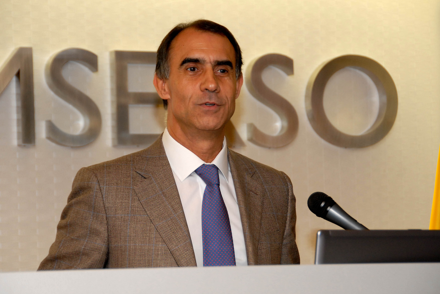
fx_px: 2099
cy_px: 147
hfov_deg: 12.0
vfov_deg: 8.0
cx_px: 222
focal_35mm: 172
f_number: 5.3
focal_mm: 105
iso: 400
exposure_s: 1/125
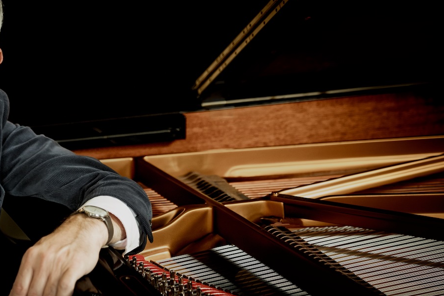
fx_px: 1172
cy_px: 145
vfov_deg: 14.4
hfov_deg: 21.3
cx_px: 132
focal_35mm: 95
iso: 800
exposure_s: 1/200
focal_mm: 57
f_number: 2.8
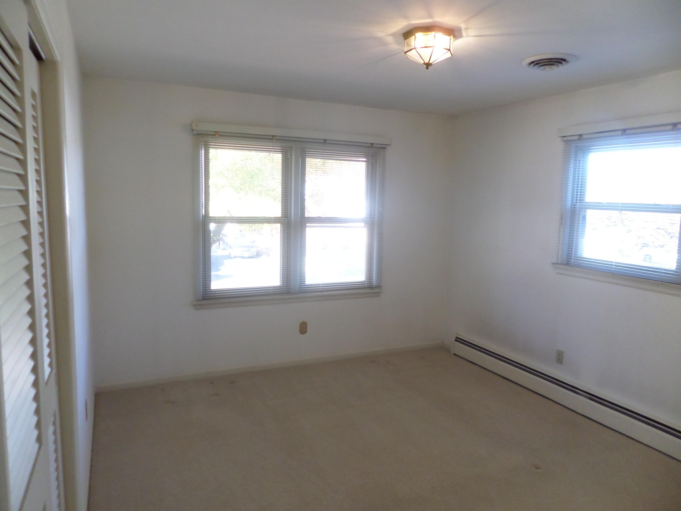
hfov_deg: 71.6
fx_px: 472
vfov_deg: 56.8
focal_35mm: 24
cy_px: 256
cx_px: 340
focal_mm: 4.3
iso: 200
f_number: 3.1
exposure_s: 1/30
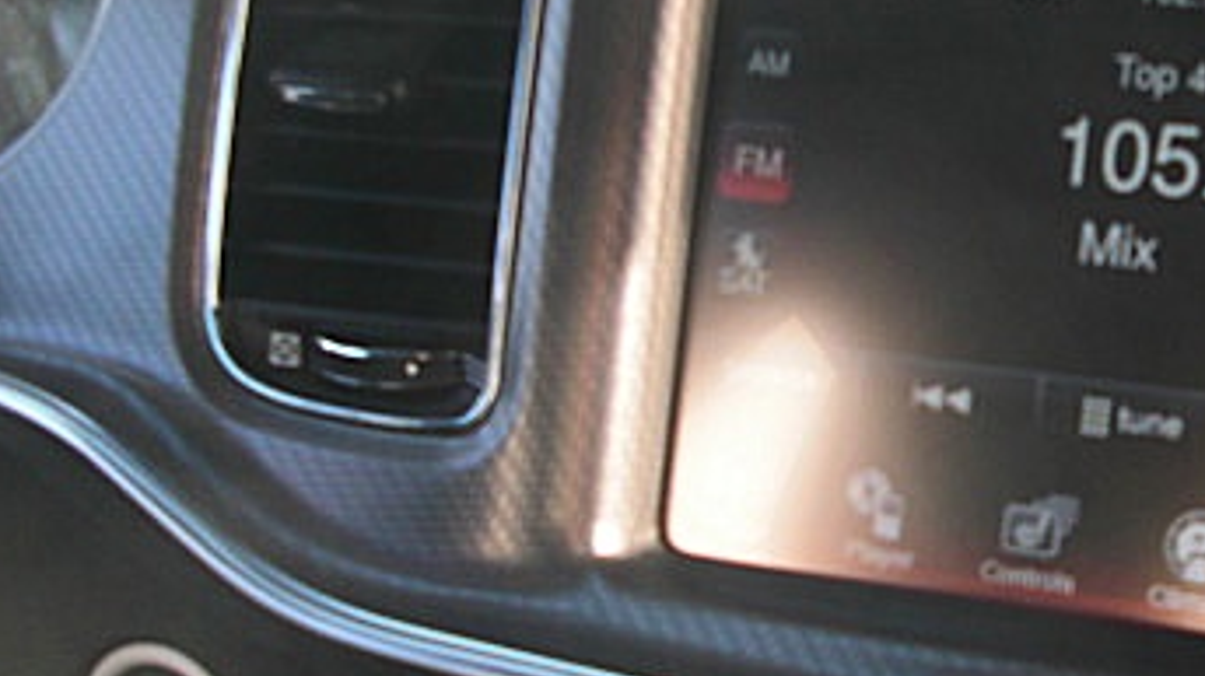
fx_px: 2331
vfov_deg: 16.5
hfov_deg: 28.3
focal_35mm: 73
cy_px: 322
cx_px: 970
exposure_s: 1/125
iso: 50
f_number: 2.8
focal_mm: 6.3
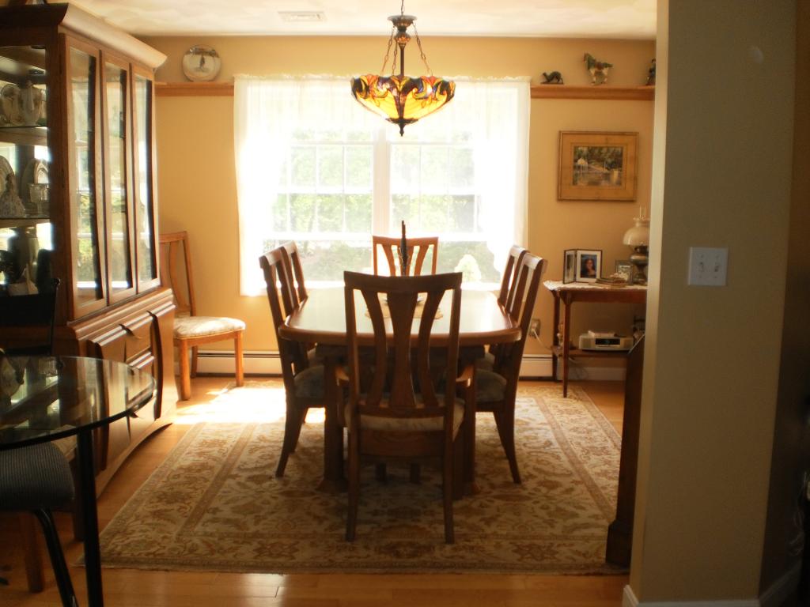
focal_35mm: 36
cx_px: 405
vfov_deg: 39.7
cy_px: 304
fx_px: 842
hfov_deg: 51.4
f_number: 3.1
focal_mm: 6.3
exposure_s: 1/30
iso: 125
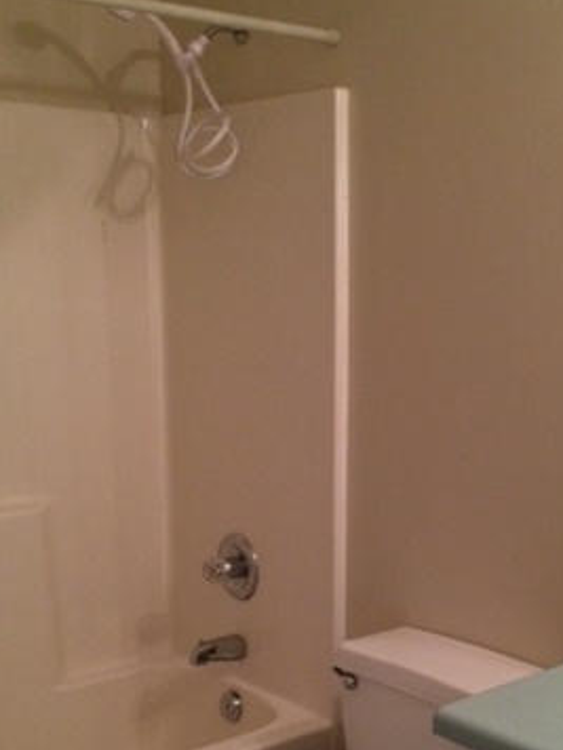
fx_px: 1171
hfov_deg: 26.8
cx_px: 388
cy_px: 516
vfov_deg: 35.1
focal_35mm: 54
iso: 320
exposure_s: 1/30
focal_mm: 4.12
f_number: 2.2
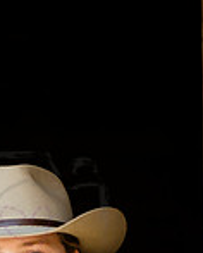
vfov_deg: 8.2
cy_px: 380
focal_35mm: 230
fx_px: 1724
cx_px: 33
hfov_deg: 6.7
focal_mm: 80
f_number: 3.5
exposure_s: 1/250
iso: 800
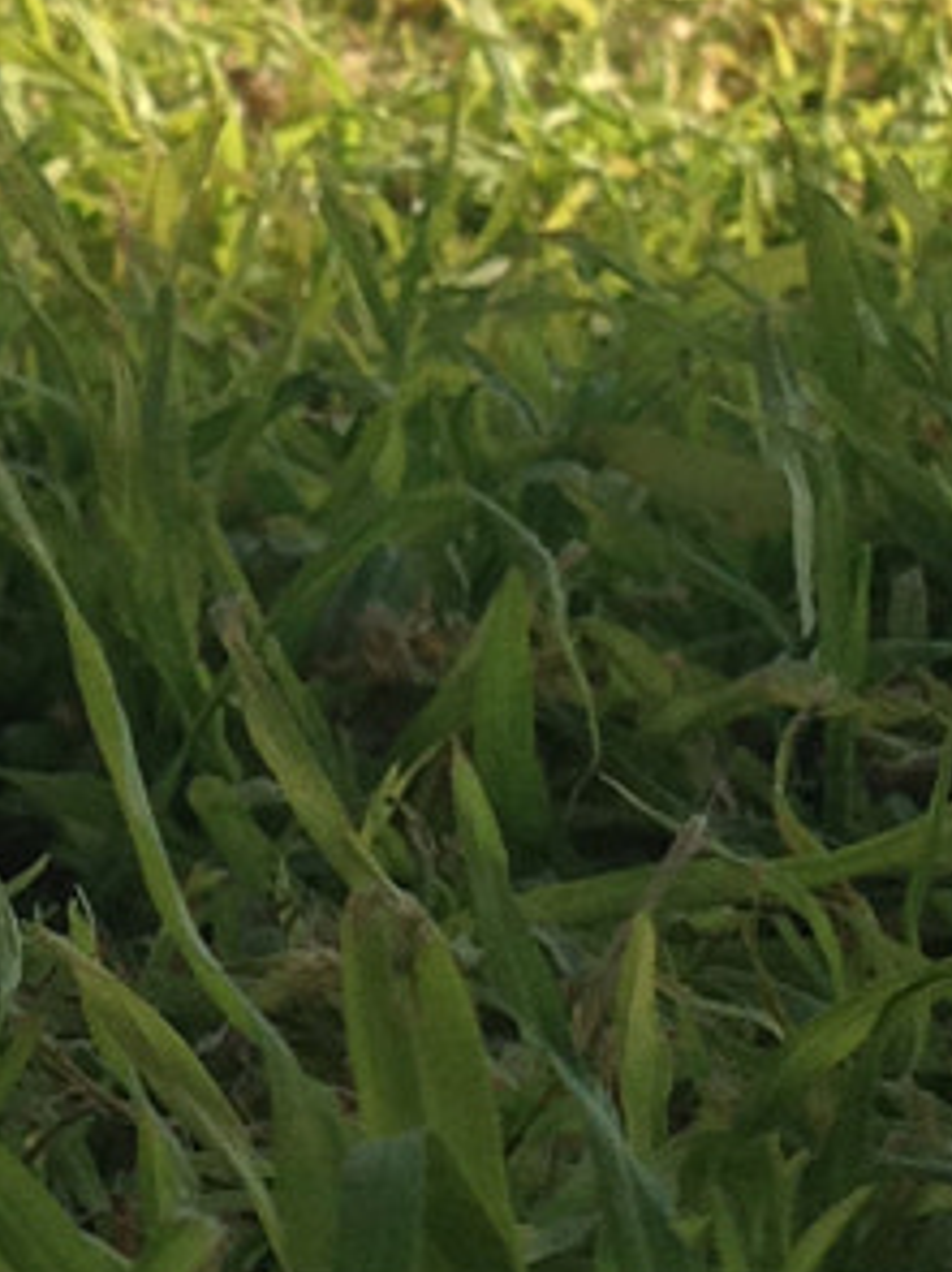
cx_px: 194
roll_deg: -3.3
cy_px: 160
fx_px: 6569
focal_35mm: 179
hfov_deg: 8.3
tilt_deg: -7.0
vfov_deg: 11.0
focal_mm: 4.12
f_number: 2.4
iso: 50
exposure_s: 1/1550
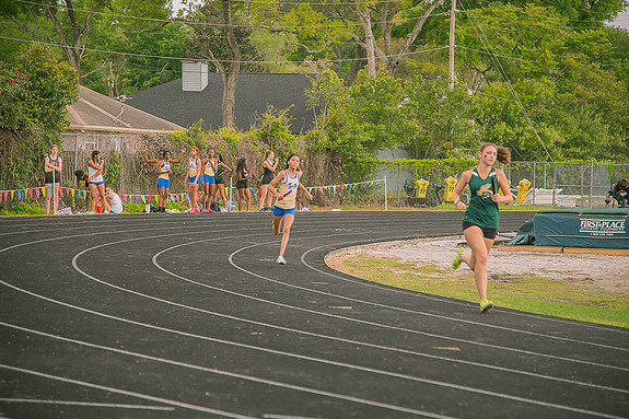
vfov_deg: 11.3
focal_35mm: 121
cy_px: 209
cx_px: 315
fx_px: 2113
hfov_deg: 16.9
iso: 200
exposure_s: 1/200
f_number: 4
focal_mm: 120
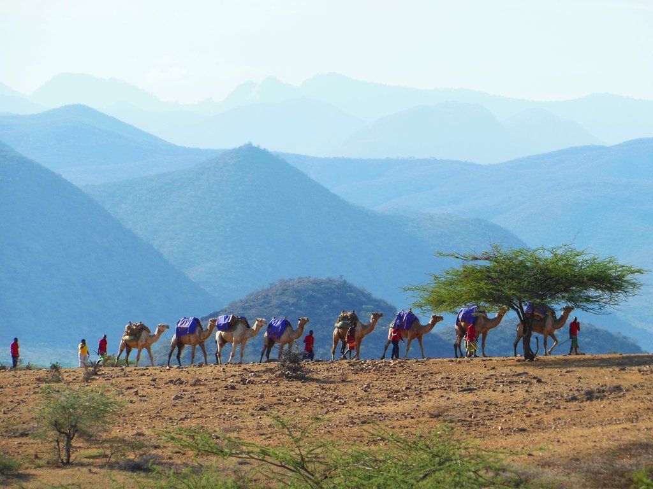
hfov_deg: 7.8
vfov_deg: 5.8
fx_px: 4810
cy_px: 244
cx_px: 326
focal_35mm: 255
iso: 125
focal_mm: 45.4
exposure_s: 1/400
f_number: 5.9
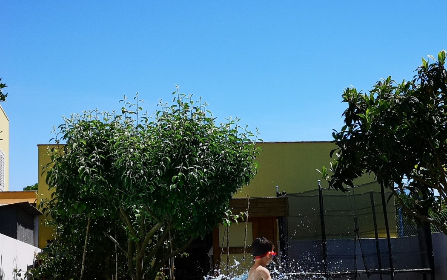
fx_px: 756
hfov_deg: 32.9
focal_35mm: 62
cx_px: 244
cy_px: 159
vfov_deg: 21.0
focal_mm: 3.95
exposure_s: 1/2268
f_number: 1.8
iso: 50
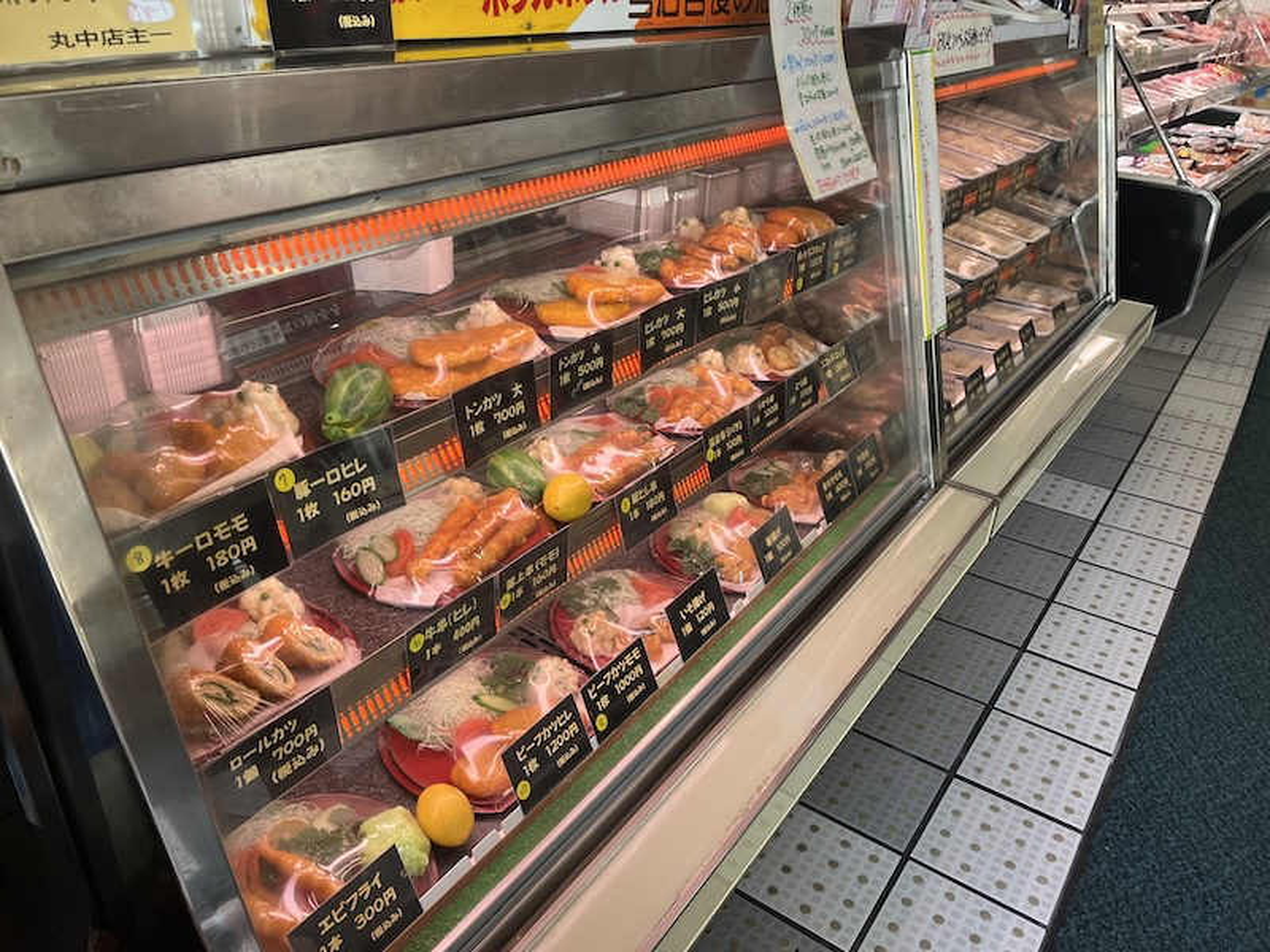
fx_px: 954
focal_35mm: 26
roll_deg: -2.2
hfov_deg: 67.3
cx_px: 635
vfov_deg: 53.1
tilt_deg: -28.3
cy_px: 476
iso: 80
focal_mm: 5.1
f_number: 1.6
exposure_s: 1/60
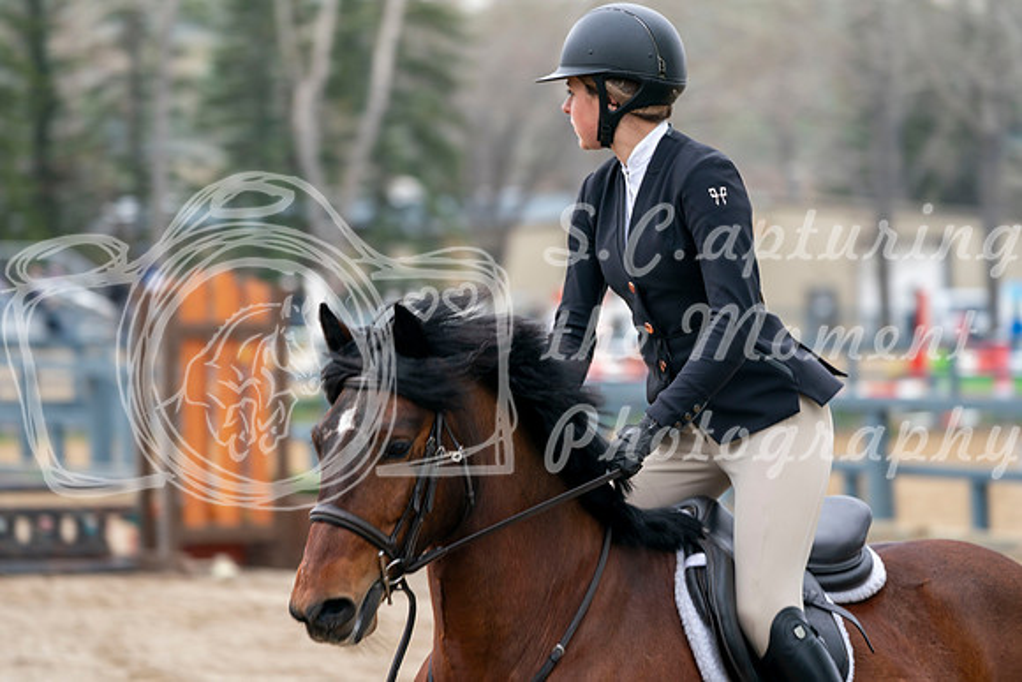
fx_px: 6417
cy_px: 341
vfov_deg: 6.1
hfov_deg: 9.1
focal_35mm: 226
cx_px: 511
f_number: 5.6
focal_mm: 226
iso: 250
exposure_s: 1/250
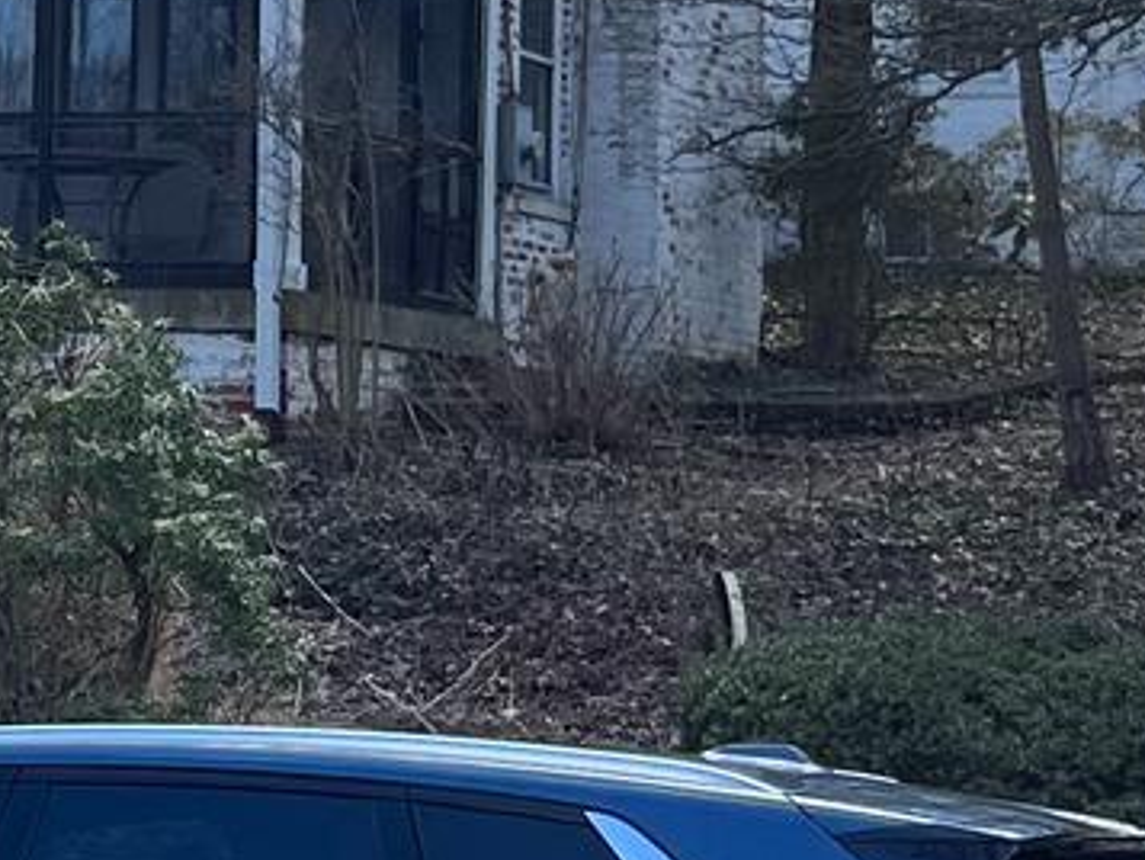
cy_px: -99
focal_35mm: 149
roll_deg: -1.1
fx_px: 4930
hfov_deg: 12.8
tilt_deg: +7.8
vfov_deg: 9.9
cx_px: -346
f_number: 1.6
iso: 50
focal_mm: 5.1
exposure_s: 1/1721
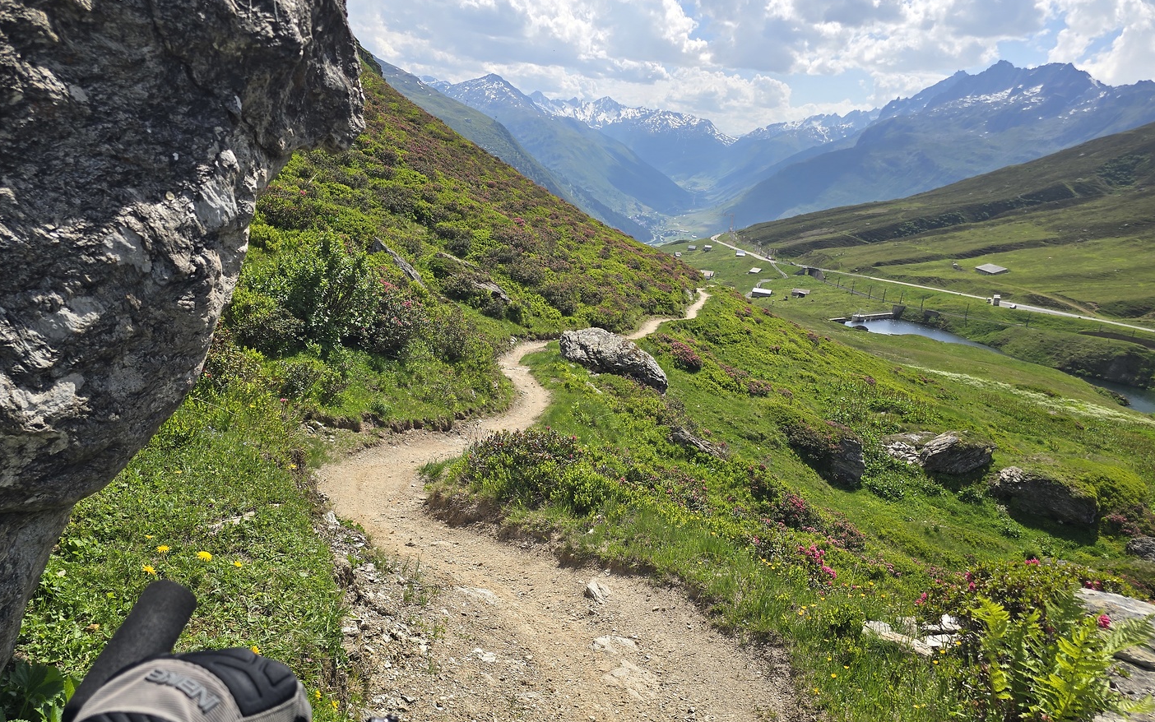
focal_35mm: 25
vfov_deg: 49.1
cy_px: 419
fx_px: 787
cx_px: 564
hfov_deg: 72.5
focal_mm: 6.3
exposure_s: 1/871
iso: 12
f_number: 1.7
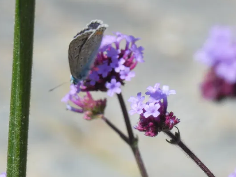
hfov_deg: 7.2
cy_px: 74
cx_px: 100
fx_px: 1875
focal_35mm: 275
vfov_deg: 5.4
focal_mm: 41.1
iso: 80
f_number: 5.5
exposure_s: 1/250
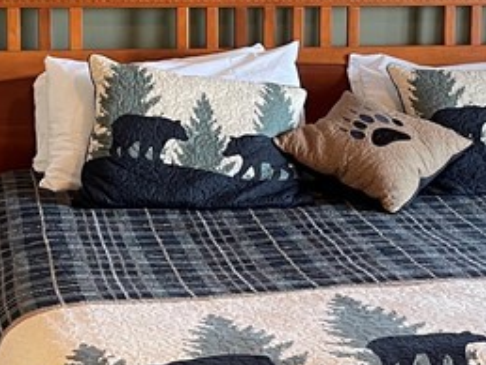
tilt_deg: -8.4
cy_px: 87
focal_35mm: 103
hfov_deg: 19.0
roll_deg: -0.9
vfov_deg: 14.3
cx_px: 315
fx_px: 1447
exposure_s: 1/60
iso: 250
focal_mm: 5.1
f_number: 1.6
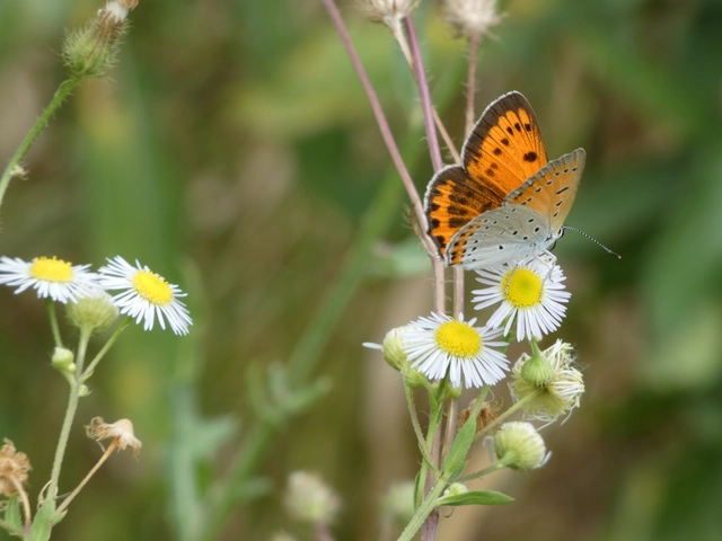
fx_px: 10429
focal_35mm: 500
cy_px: 270
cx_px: 361
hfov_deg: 4.0
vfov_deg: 3.0
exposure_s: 1/160
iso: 80
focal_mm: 89.5
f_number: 5.6
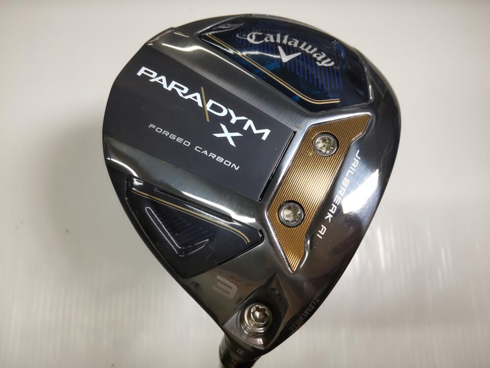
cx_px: 245
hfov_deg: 71.6
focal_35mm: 24
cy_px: 184
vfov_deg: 56.8
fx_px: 340
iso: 96
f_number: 2
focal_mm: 3.43
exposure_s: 1/120
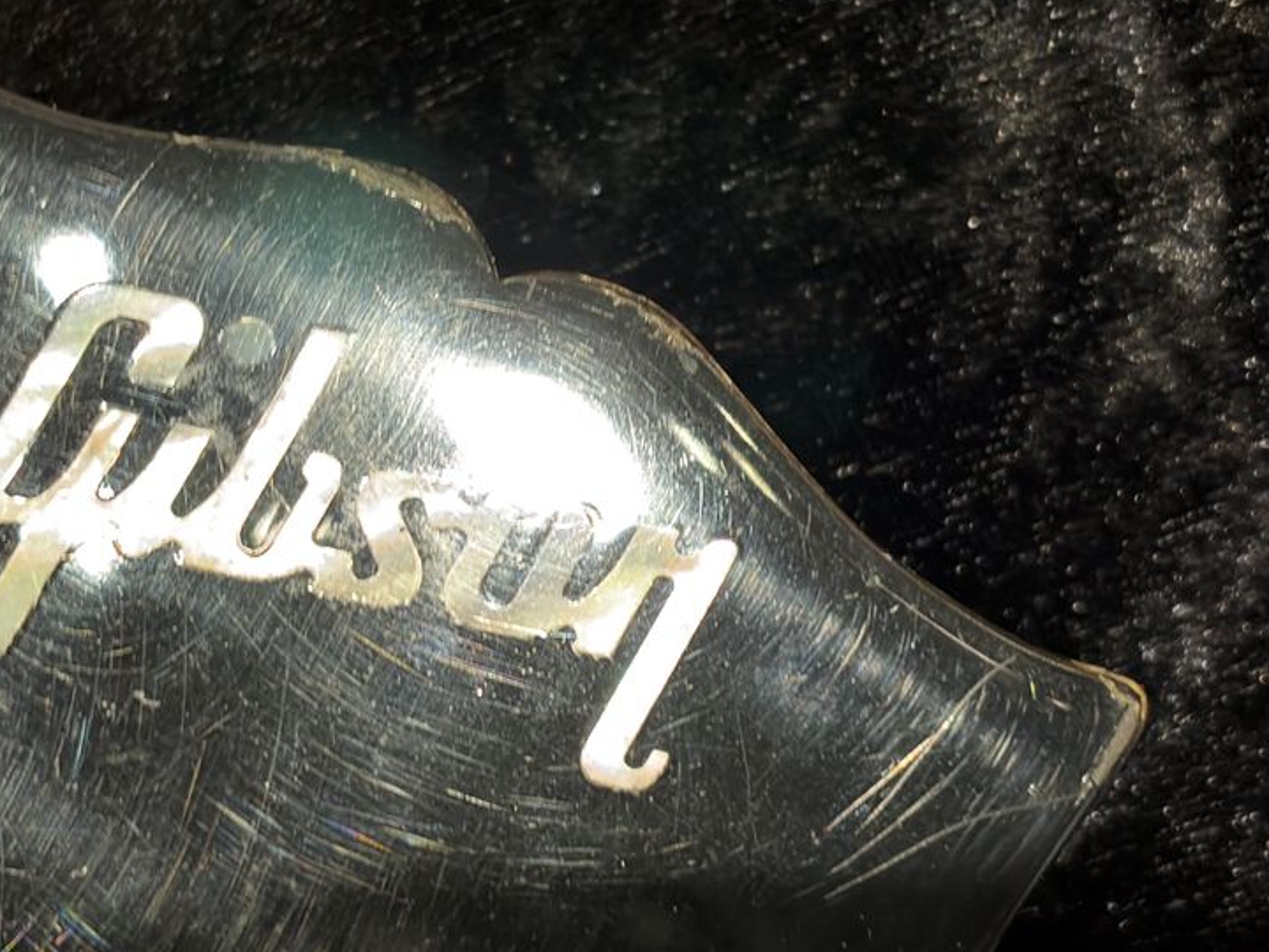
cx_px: 411
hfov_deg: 24.3
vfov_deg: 18.4
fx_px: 2933
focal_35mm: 80
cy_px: 346
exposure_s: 1/30
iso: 320
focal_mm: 5.96
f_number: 1.6
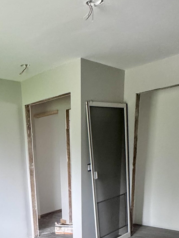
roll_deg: +6.0
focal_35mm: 37
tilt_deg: -19.1
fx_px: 255
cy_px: 237
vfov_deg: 43.2
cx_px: 29
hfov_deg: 37.0
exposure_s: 1/60
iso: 400
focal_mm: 2.22
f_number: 2.2
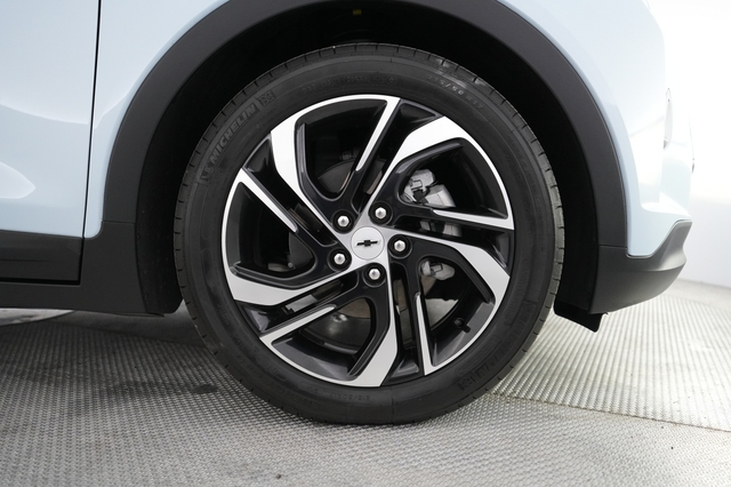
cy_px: 244
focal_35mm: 27
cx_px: 366
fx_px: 548
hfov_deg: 67.4
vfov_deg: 47.9
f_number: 2.8
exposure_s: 1/160
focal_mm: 27
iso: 3200
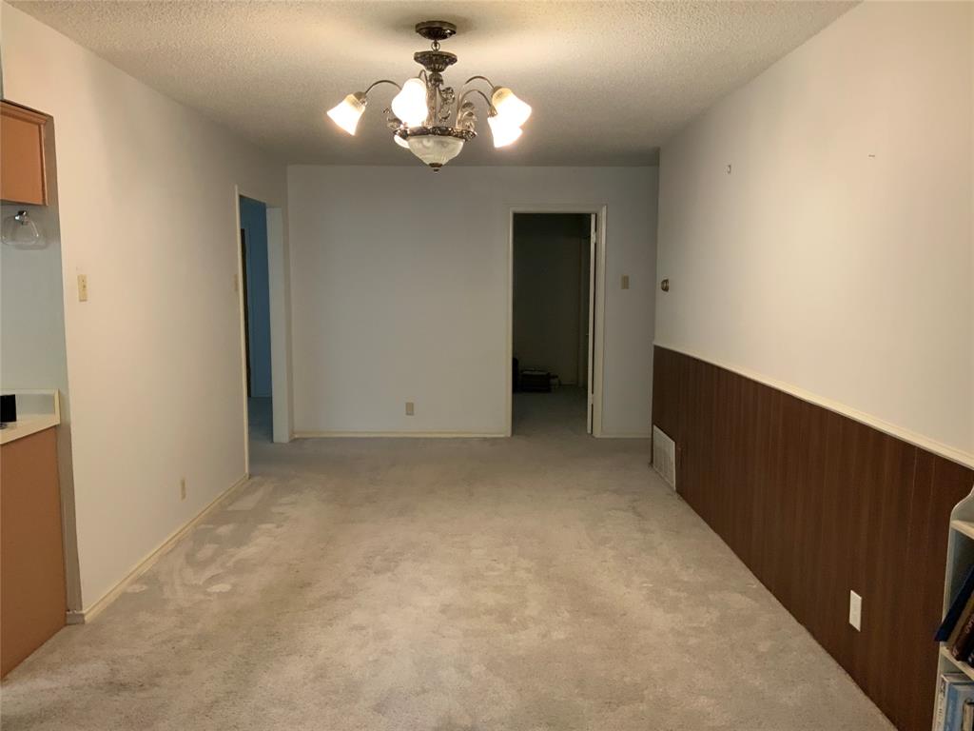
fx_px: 816
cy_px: 366
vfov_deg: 48.2
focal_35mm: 29
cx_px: 487
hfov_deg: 61.7
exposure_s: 1/60
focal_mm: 3
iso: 160
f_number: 1.8
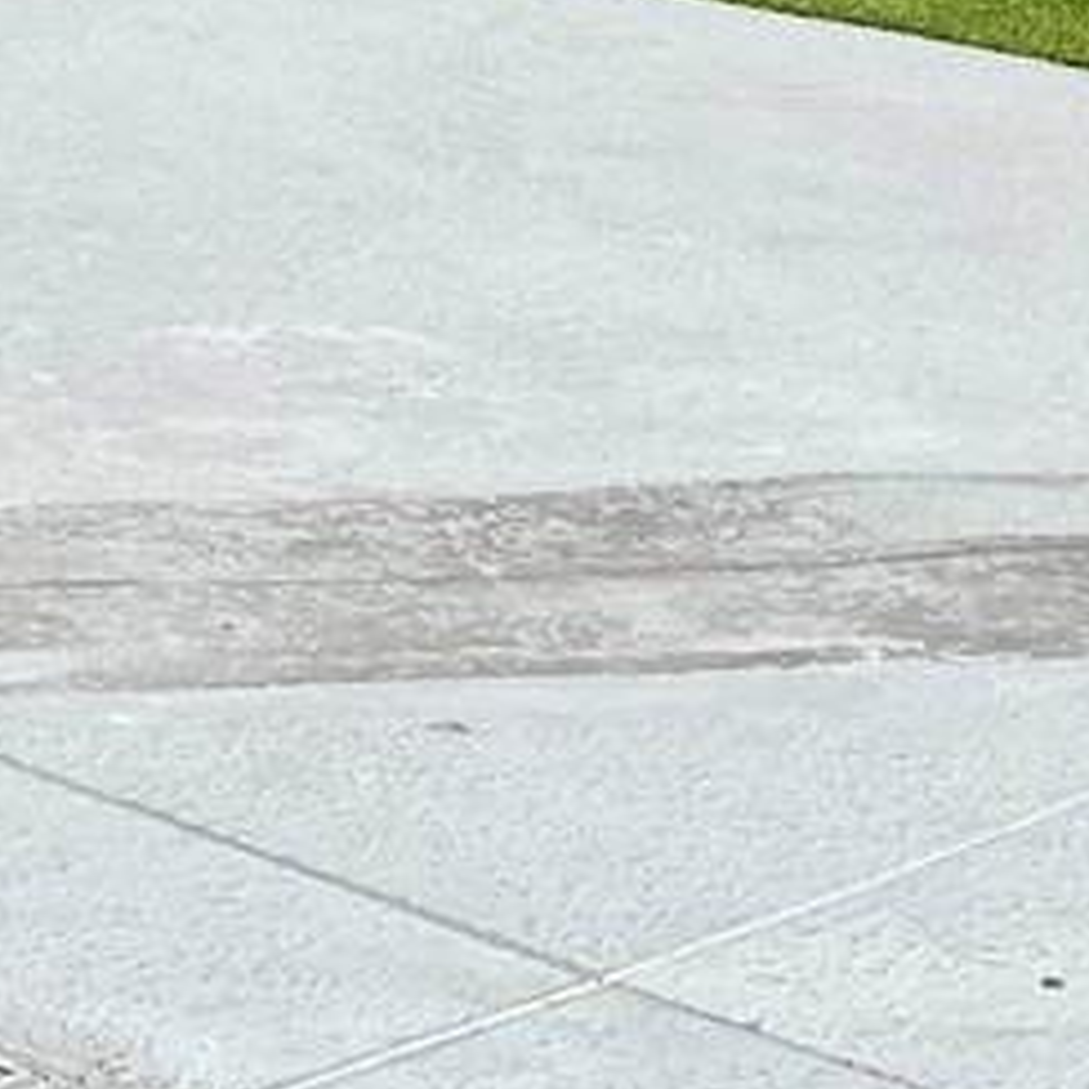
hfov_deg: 10.5
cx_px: -1218
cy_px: -924
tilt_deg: -0.7
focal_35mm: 151
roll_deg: -2.6
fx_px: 5374
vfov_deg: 10.8
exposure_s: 1/2890
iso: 32
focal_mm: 4.25
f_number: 1.8
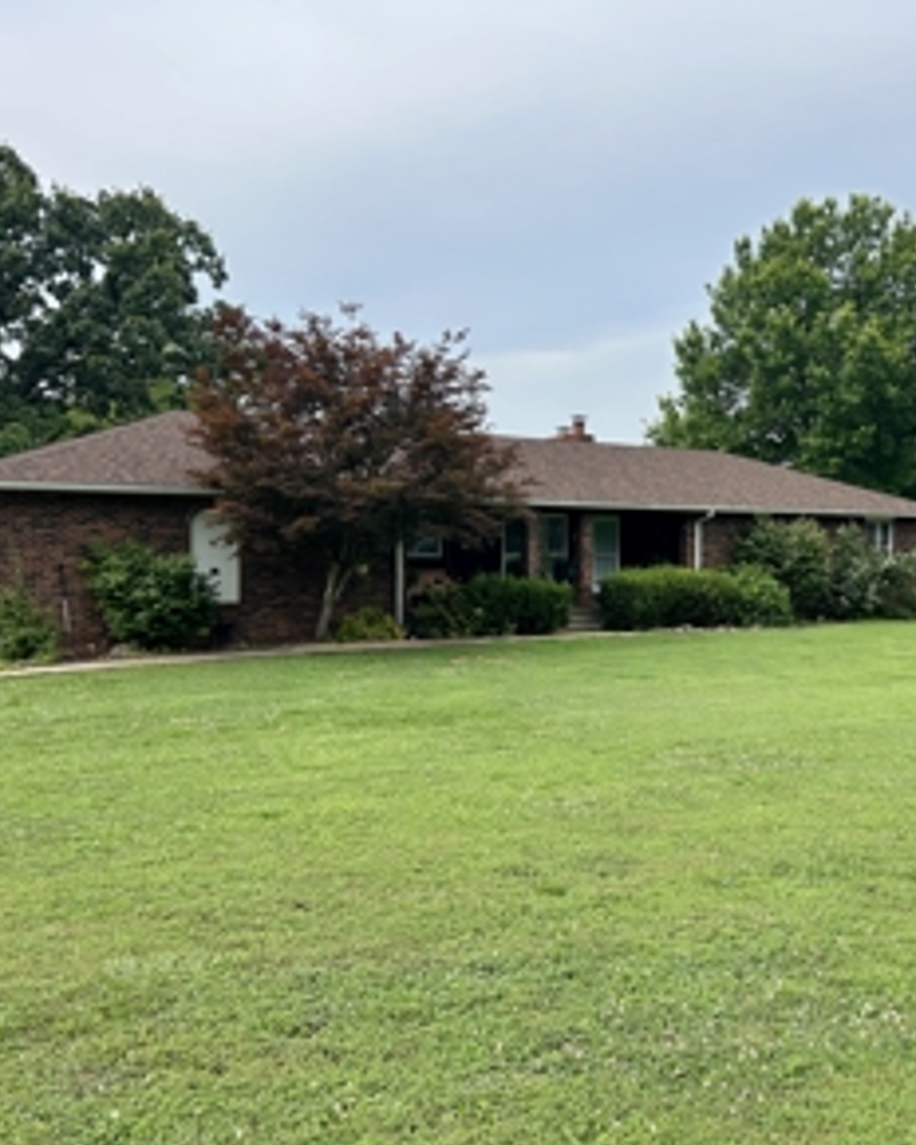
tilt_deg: -1.5
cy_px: 561
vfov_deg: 51.5
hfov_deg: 41.2
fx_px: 1186
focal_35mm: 35
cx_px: 671
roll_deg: +0.1
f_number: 1.5
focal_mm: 5.7
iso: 50
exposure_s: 1/2404
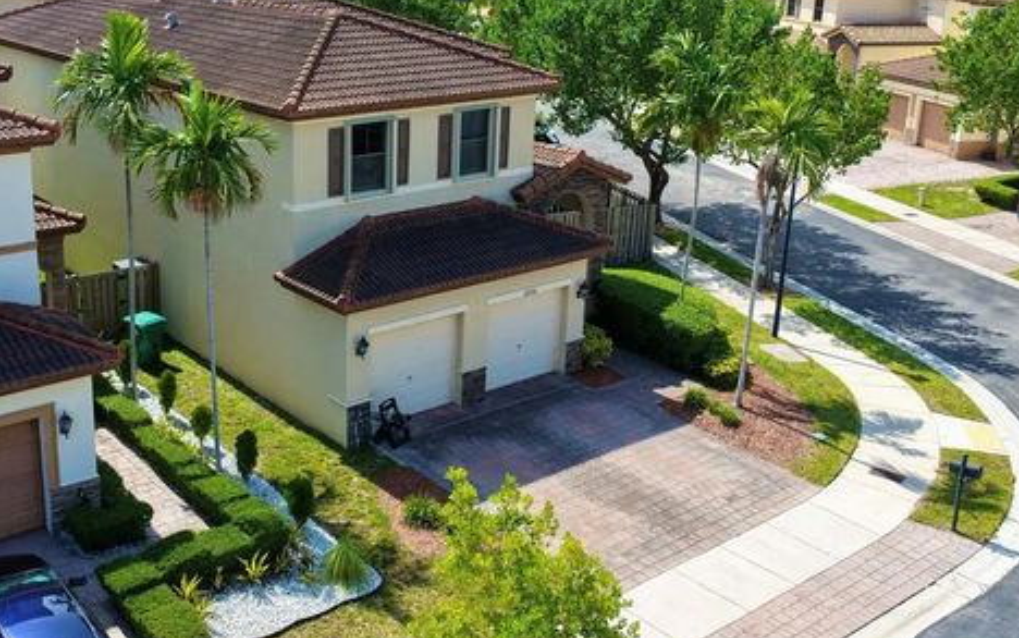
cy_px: 229
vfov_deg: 32.6
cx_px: 342
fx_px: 1084
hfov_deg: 49.5
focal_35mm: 39
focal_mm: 14.45
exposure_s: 1/640
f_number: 2.8
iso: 100
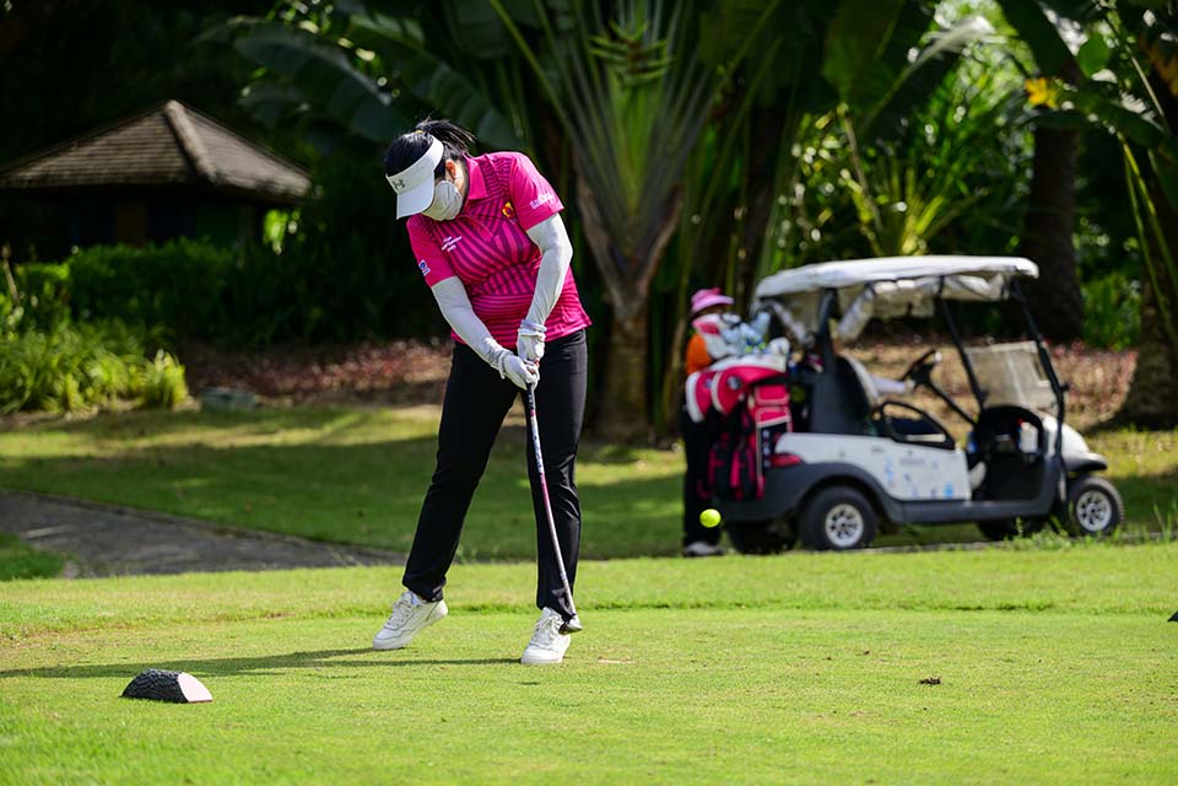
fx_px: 3141
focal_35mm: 96
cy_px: 393
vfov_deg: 14.3
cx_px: 589
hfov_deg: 21.2
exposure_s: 1/3200
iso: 220
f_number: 2.8
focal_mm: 96
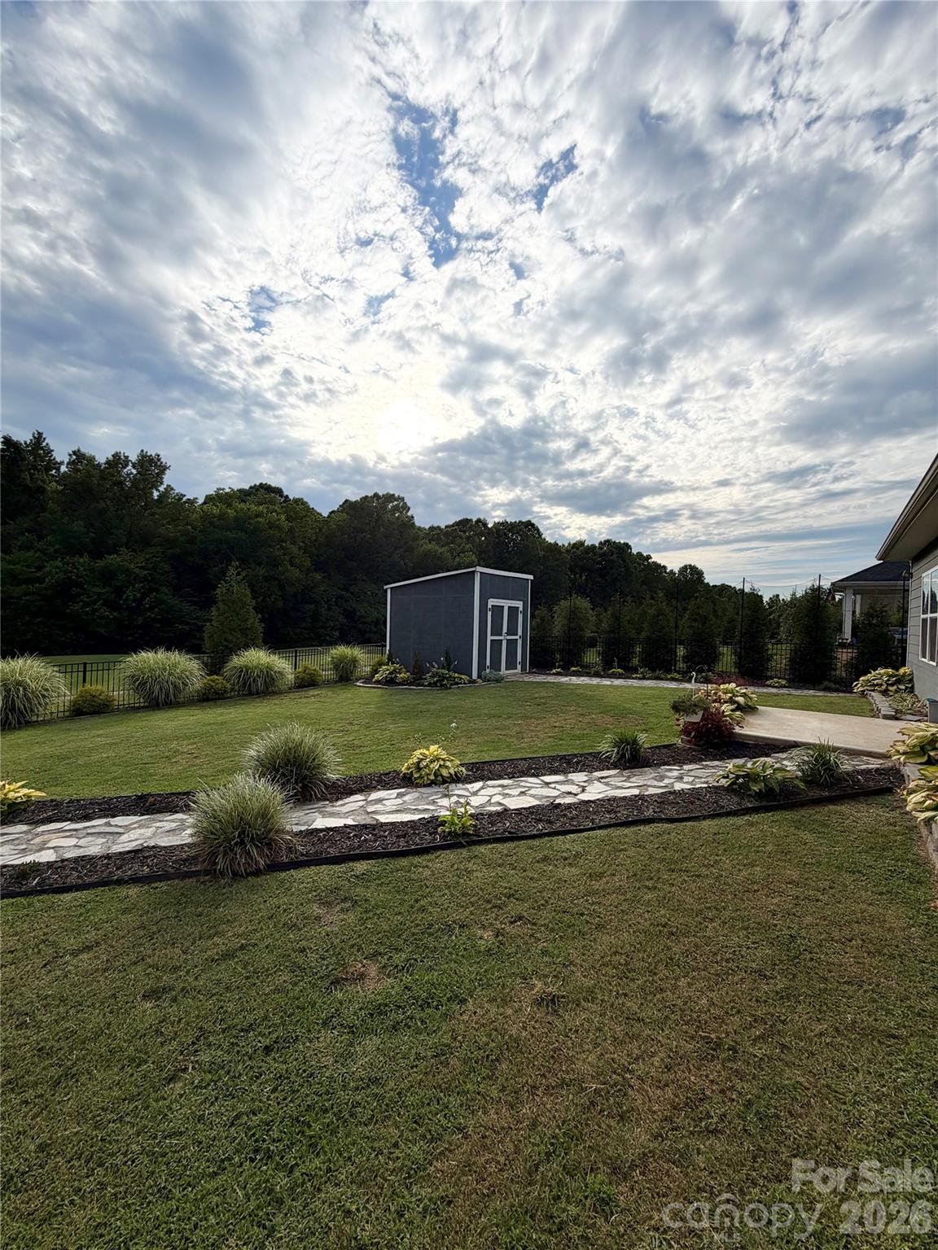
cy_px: 625
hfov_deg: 85.7
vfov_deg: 102.1
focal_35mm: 14
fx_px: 506
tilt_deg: -2.5
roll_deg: -1.3
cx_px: 469
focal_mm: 2.22
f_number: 2.2
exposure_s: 1/1399
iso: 20
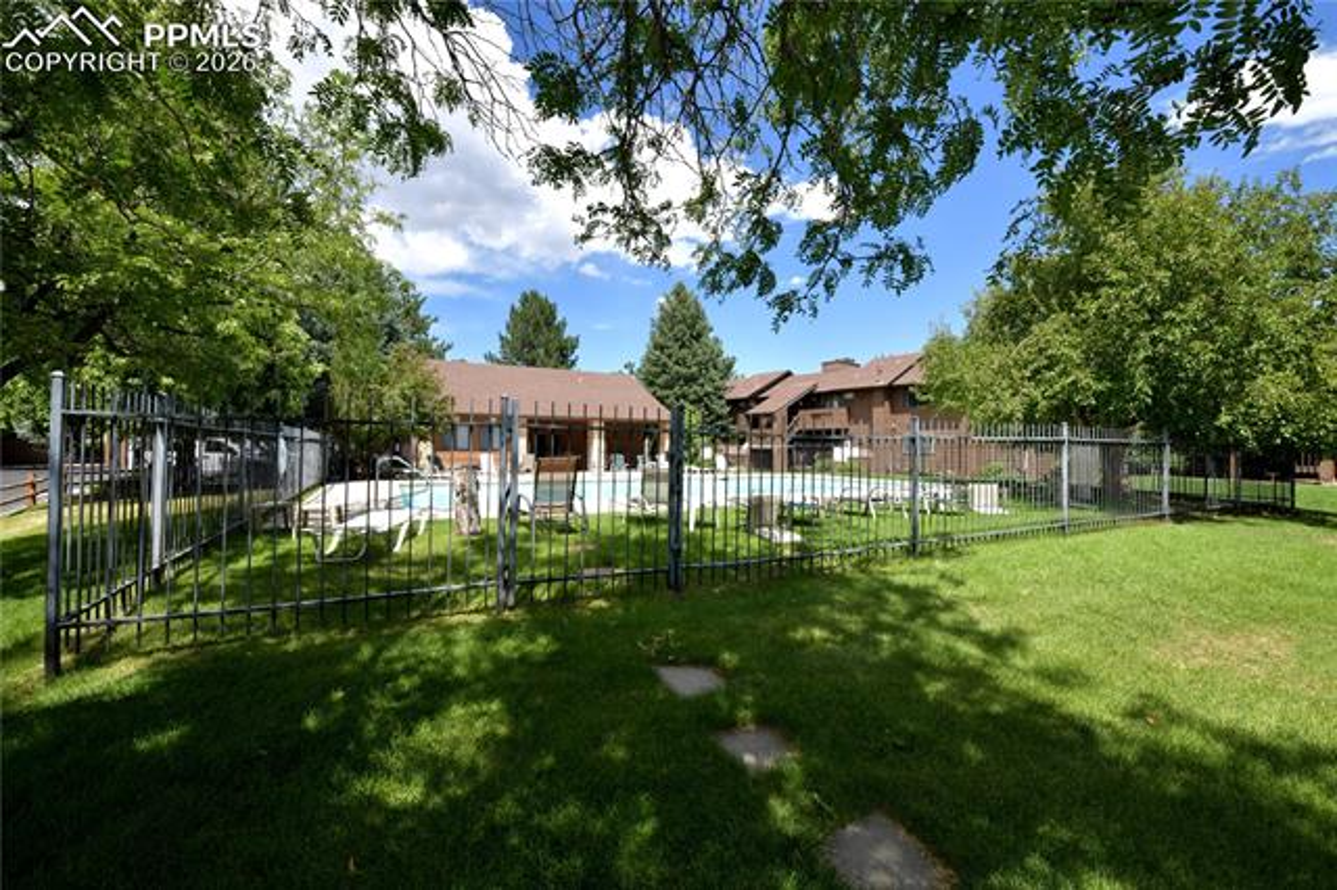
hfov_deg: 100.4
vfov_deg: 77.3
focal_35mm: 15
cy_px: 445
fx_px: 557
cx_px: 668
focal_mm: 15
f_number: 16
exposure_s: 1/250
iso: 400
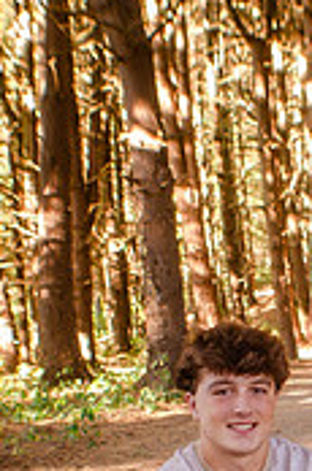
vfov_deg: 15.0
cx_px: 296
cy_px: 420
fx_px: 1779
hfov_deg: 10.0
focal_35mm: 136
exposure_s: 1/60
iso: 720
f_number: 4
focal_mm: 35
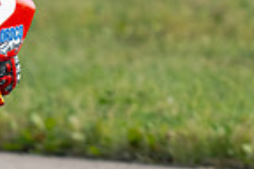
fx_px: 20382
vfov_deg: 0.5
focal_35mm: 2889
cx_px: -90
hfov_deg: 0.7
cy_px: 60
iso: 360
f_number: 6.3
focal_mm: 600
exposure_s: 1/1250
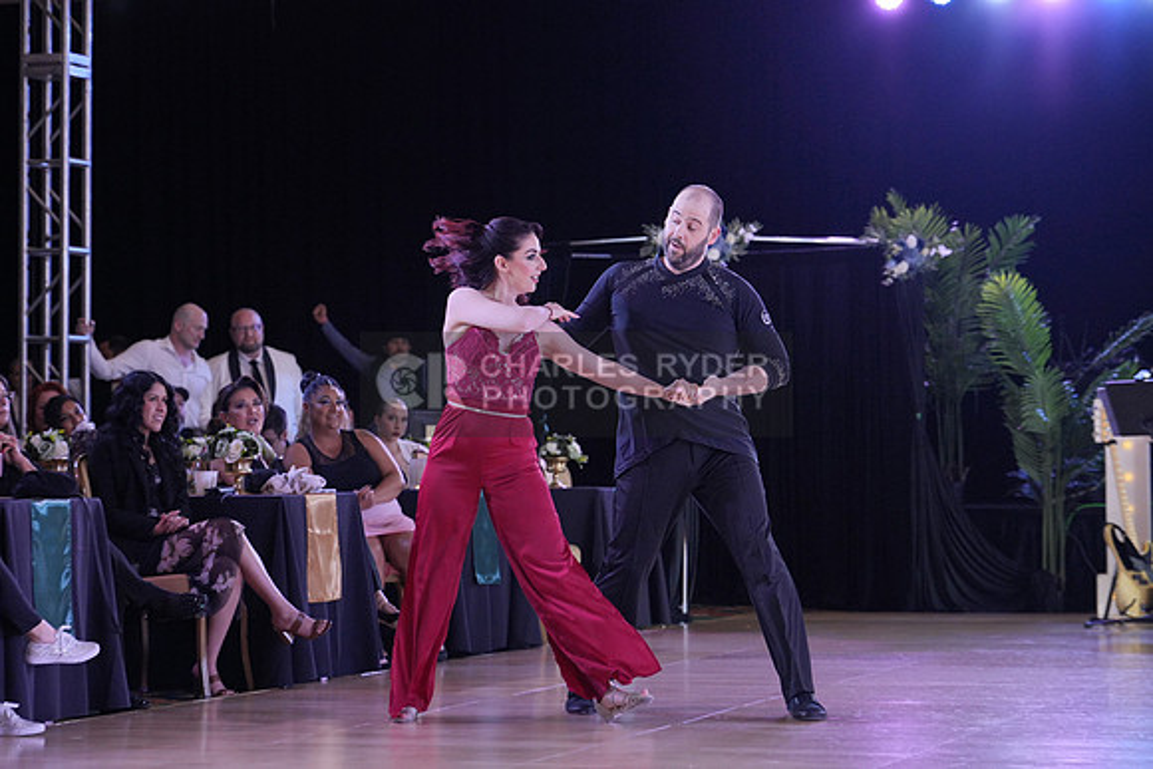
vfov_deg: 14.3
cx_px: 576
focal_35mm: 96
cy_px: 384
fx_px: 3075
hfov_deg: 21.2
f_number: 4
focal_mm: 96
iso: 2000
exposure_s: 1/500
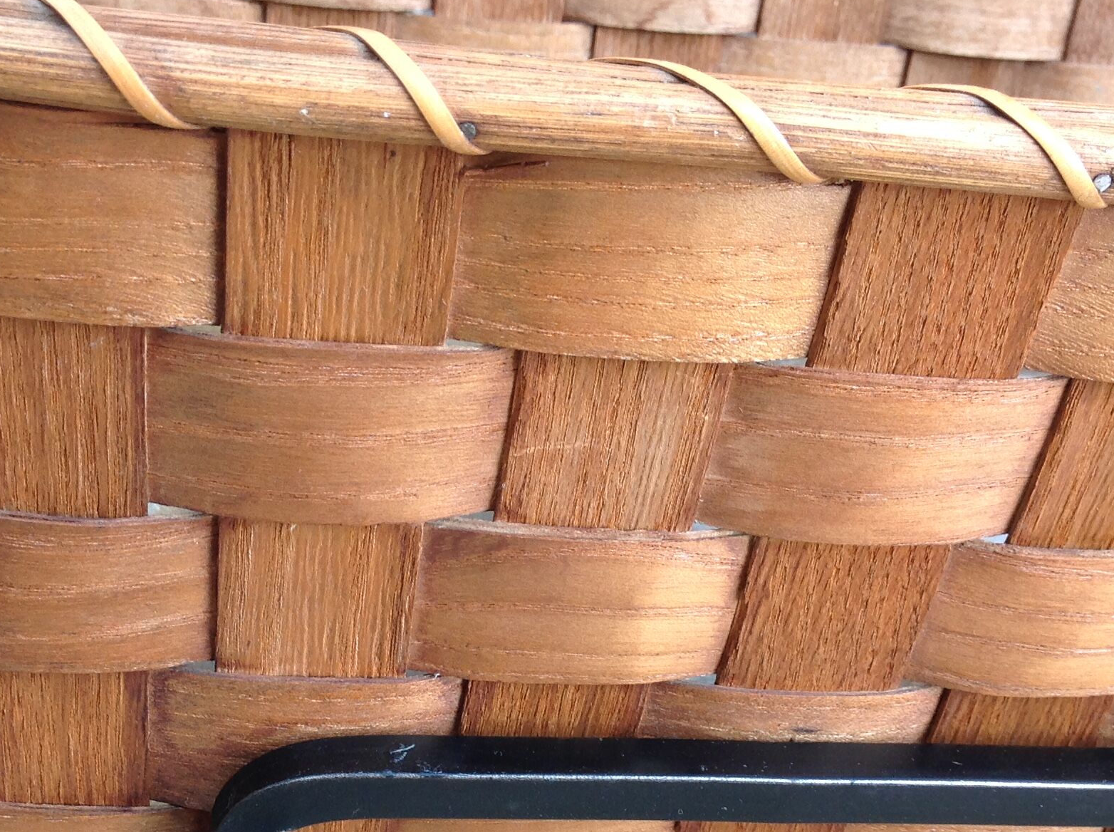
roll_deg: -7.4
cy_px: 636
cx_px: 461
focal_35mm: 58
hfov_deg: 33.2
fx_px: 1864
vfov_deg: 24.8
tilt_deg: -40.5
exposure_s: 1/126
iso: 50
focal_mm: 4.28
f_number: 2.4
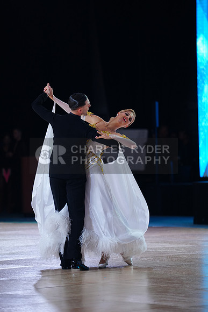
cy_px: 156
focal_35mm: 200
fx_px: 1732
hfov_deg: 6.9
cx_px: 104
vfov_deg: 10.3
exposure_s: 1/500
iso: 640
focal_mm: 200
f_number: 2.8
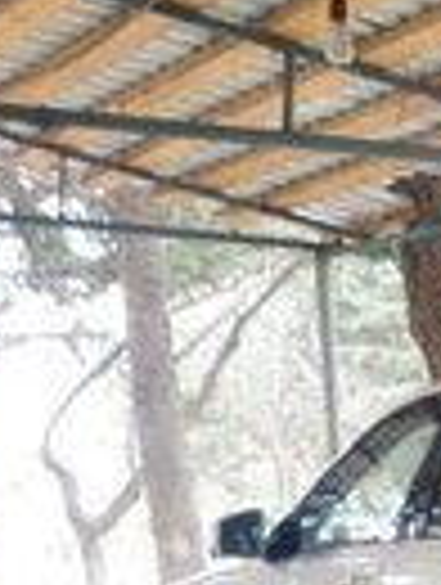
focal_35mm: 118
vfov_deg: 15.2
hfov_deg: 11.7
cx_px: 770
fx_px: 1998
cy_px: 914
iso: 160
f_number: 2.4
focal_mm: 2.93
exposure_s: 1/30
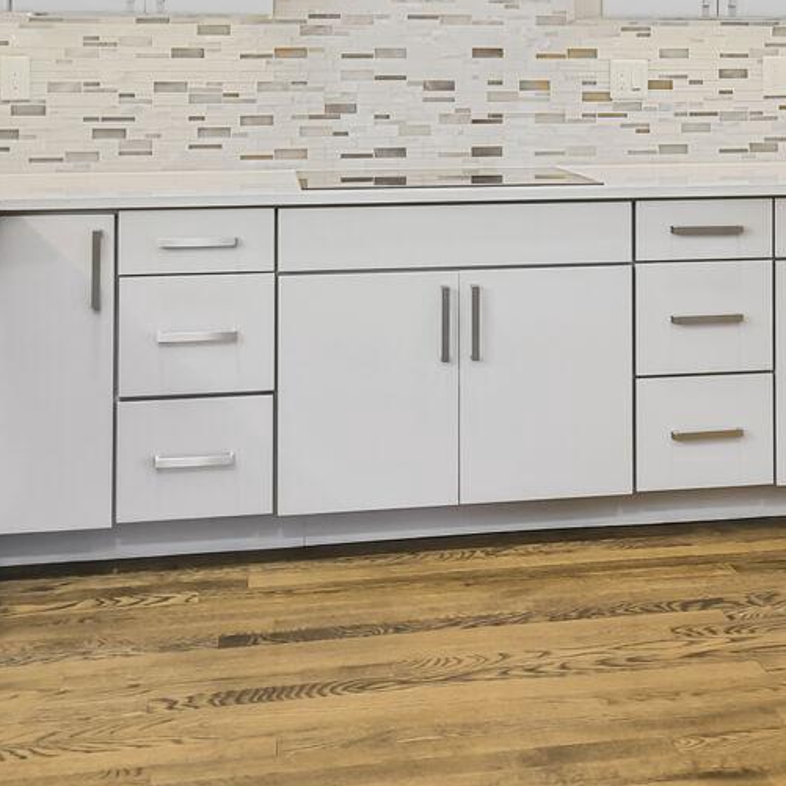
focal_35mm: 44
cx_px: 447
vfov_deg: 36.7
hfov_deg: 38.3
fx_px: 1130
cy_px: 135
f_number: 9
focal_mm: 10
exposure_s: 1
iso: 200
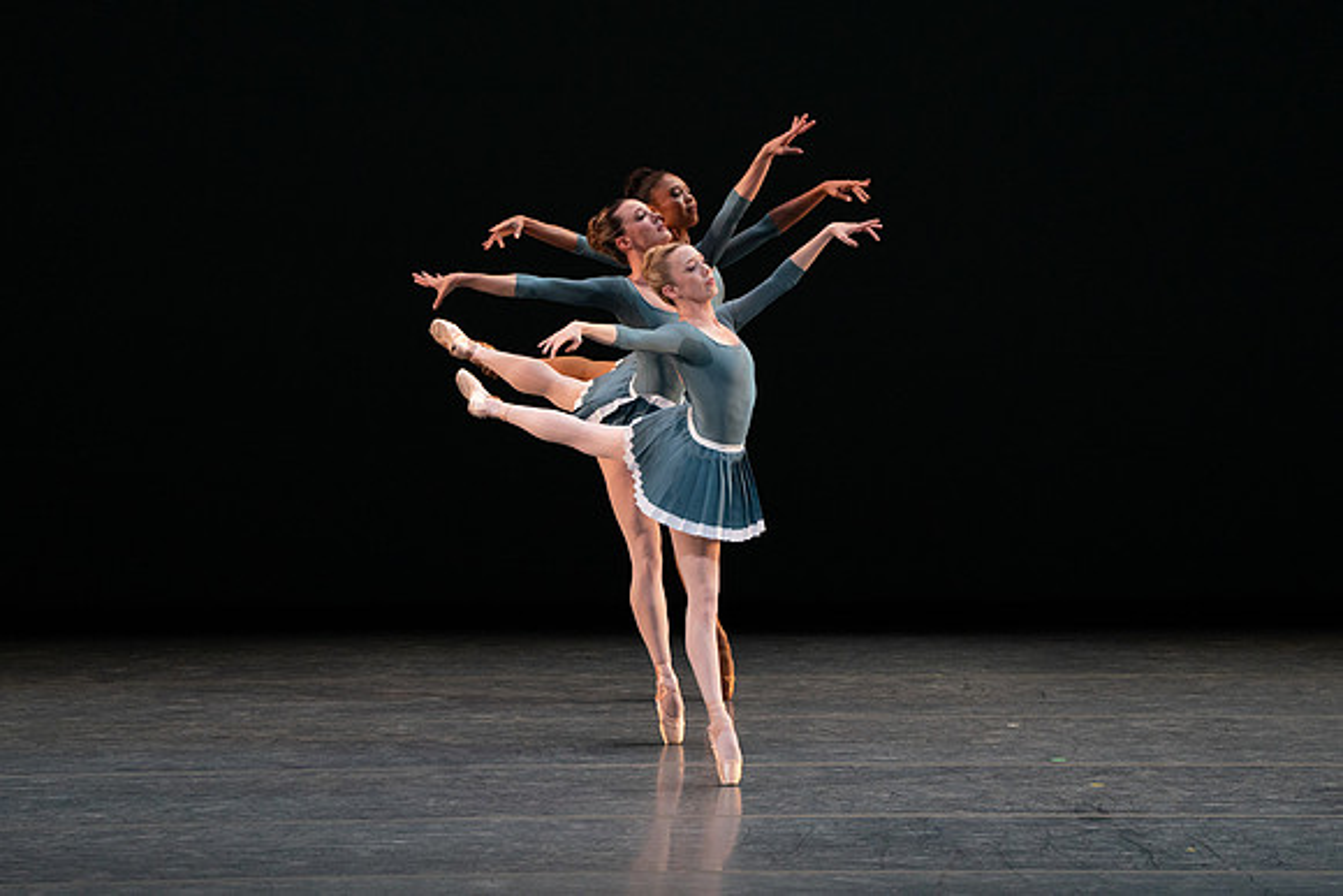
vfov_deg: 4.2
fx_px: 12089
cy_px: 448
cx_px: 672
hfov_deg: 6.4
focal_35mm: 324
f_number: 8
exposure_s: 1/400
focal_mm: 324
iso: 5000
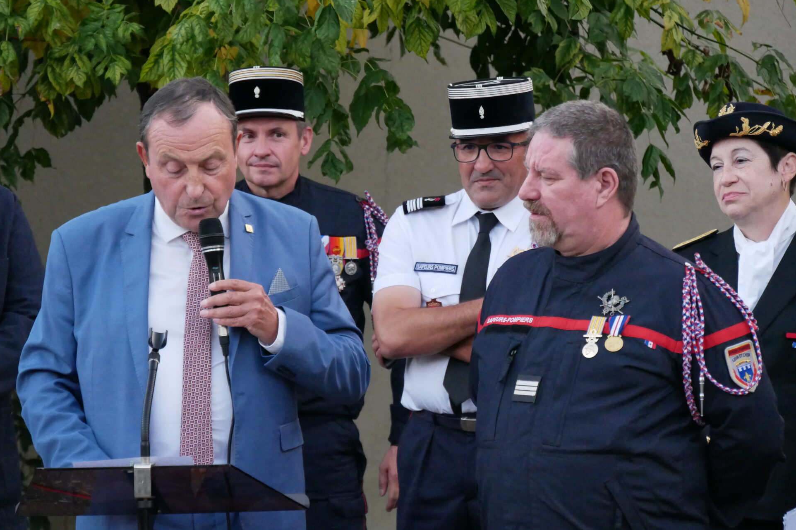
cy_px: 249
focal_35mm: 226
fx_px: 4996
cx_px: 414
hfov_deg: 9.1
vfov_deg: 6.1
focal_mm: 102
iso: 2500
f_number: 5.4
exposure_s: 1/250
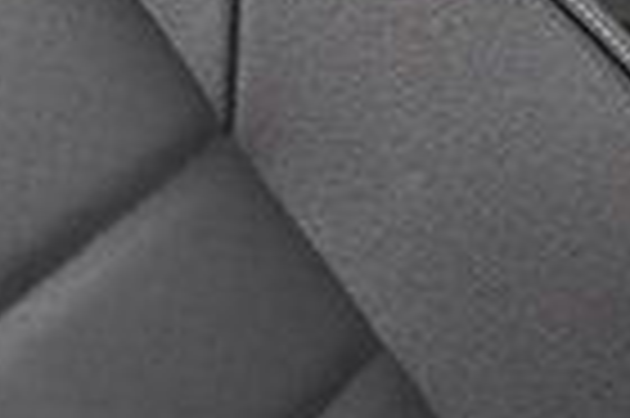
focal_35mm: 198
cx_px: 1908
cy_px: -618
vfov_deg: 6.5
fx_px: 3461
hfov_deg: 8.6
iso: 2000
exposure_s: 1/80
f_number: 5.6
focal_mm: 18
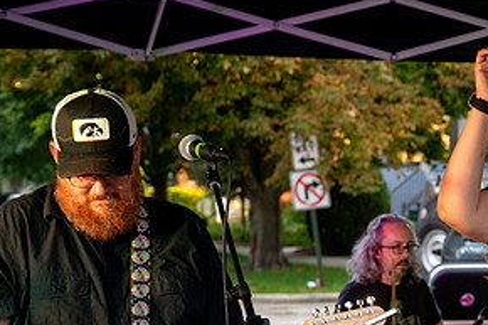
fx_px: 1355
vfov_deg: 13.5
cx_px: 429
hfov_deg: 20.1
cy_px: 317
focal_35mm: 100
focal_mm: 50
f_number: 4.5
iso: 800
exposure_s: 1/200
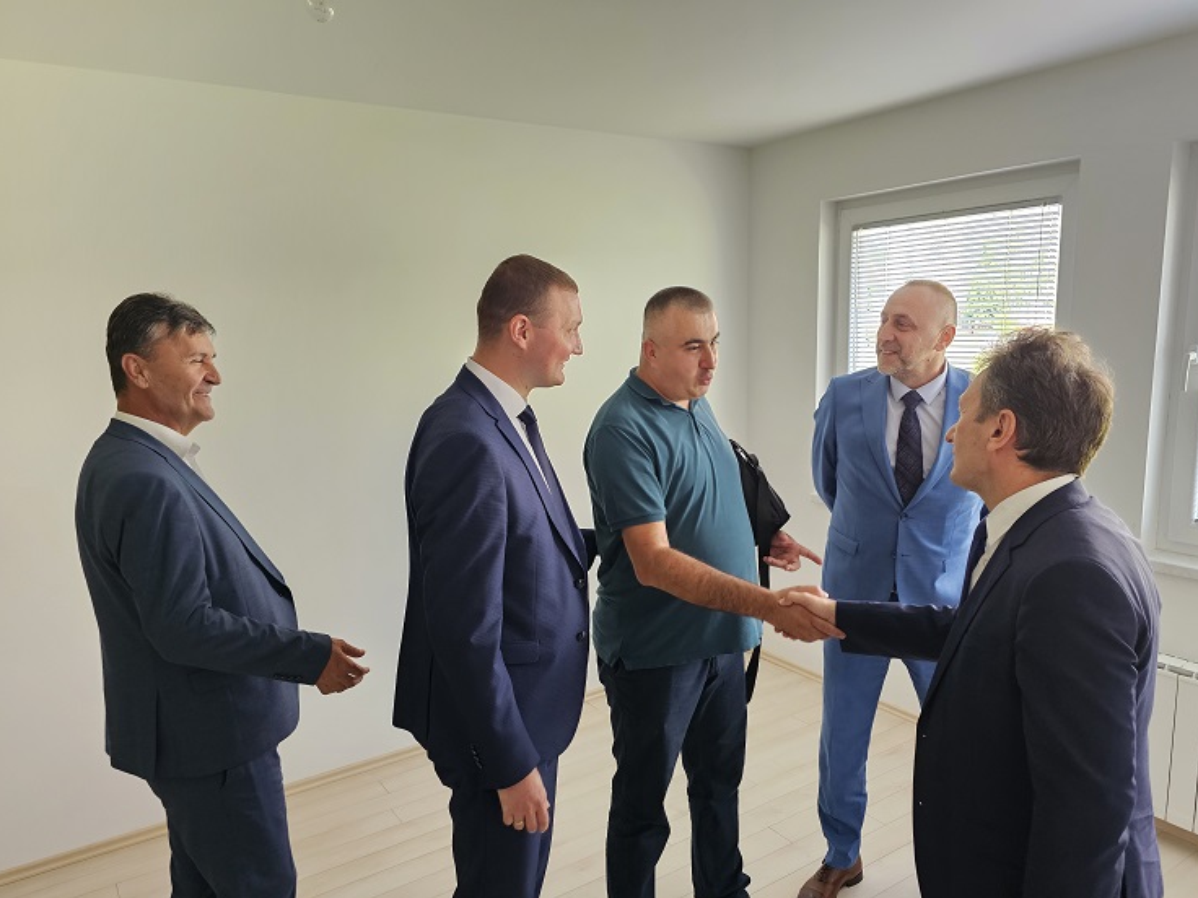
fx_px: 865
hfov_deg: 69.4
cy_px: 486
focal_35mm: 25
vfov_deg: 54.8
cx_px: 617
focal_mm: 6.3
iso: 320
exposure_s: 1/120
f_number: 1.7
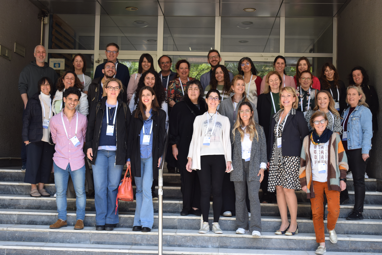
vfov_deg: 25.8
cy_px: 128
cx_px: 191
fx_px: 557
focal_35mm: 52
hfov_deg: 37.9
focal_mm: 35
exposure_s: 1/160
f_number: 6.3
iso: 400
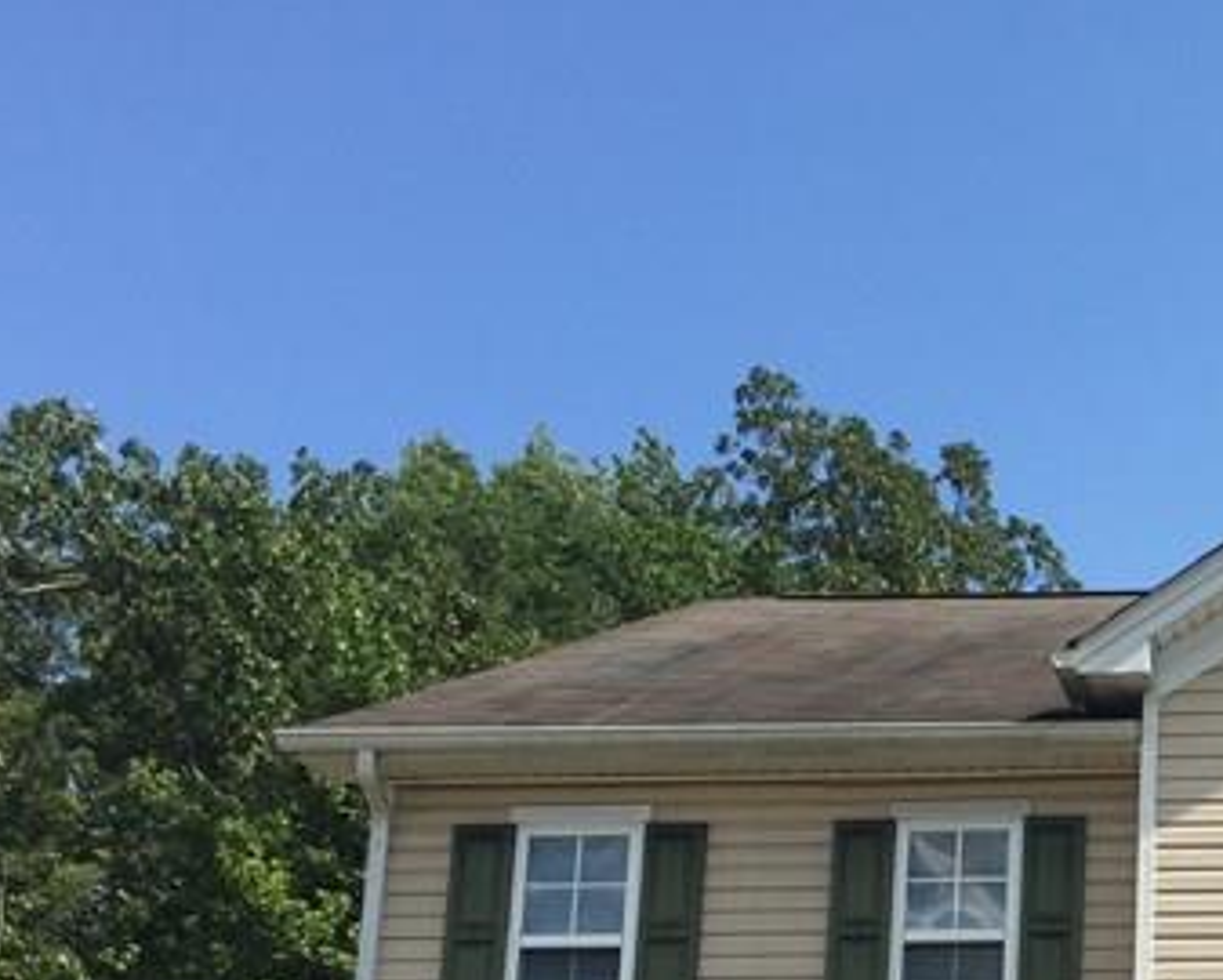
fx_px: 3115
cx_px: 1550
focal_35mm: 86
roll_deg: -1.5
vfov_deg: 17.5
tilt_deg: +15.9
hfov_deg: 20.5
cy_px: 969
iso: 32
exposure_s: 1/1883
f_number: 2.2
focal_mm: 4.15
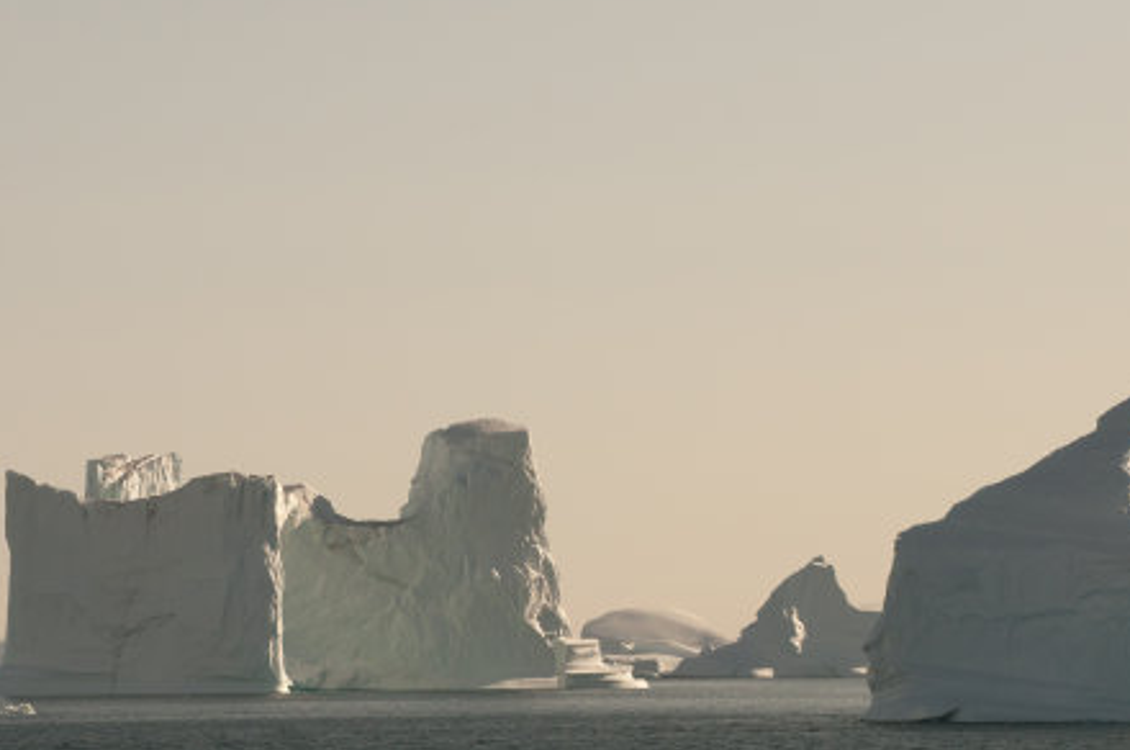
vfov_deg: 5.7
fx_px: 7585
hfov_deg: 8.5
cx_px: 763
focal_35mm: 242
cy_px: 439
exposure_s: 1/3200
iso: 280
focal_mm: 116
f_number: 9
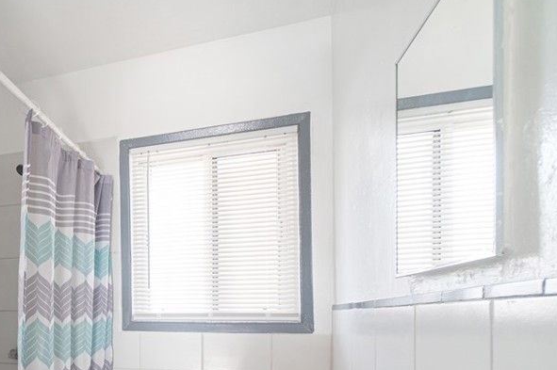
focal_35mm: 26
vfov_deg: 46.2
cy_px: 310
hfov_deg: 62.1
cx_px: 92
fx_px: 402
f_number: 6.3
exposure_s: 1/6
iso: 320
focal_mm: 10
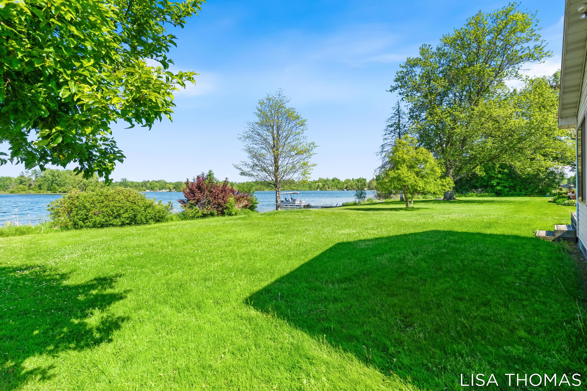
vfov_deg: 73.7
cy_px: 196
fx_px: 261
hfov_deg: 96.7
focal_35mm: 16
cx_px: 294
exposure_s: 1/60
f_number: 8
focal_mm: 16
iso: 250
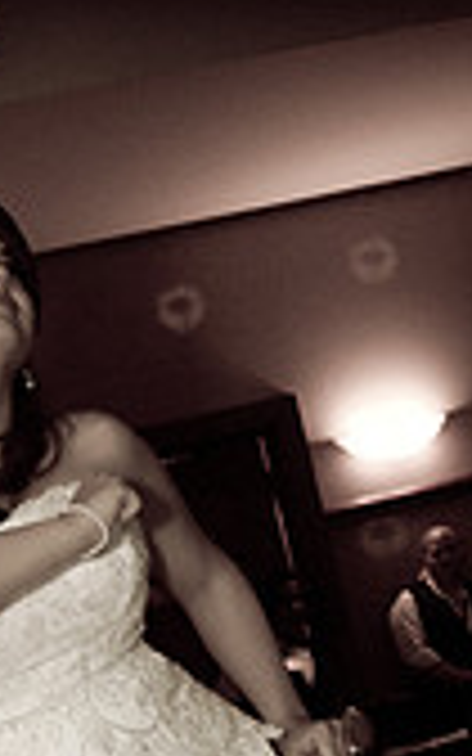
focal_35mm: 90
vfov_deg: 21.0
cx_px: 70
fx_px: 1852
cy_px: 981
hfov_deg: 14.4
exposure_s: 1/60
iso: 640
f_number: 2.8
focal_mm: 22
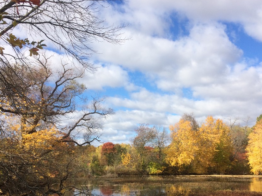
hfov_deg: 44.8
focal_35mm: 42
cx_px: 134
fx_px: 318
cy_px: 128
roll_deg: -0.2
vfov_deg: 34.1
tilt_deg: +7.2
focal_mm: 4.15
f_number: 2.2
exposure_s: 1/1953
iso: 32
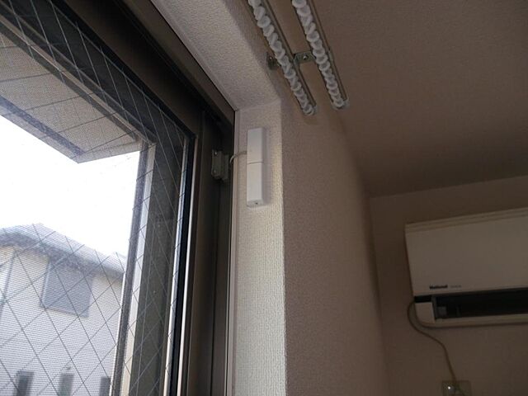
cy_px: 198
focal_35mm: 28
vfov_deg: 49.7
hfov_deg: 63.4
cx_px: 264
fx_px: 427
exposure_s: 1/125
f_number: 5
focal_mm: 14
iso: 800
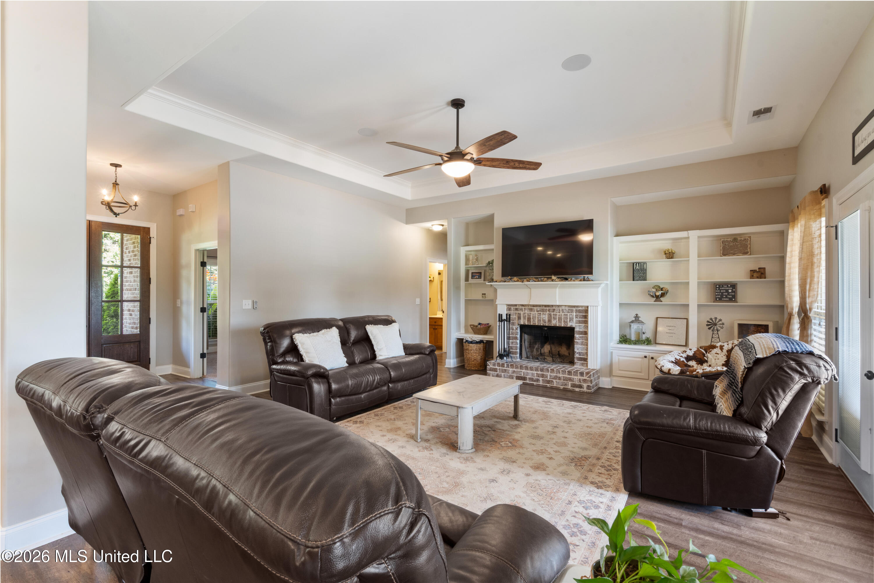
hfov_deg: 96.7
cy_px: 292
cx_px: 437
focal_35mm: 16
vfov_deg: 73.7
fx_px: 388
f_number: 9.5
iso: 800
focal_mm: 16
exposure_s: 1/2
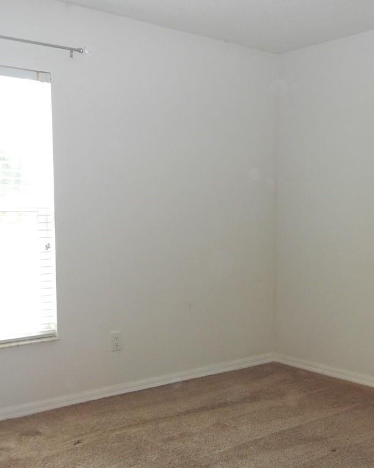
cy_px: 277
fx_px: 609
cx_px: 235
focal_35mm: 44
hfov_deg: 34.0
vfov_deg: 41.9
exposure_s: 1/50
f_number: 2.8
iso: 180
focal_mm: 4.3
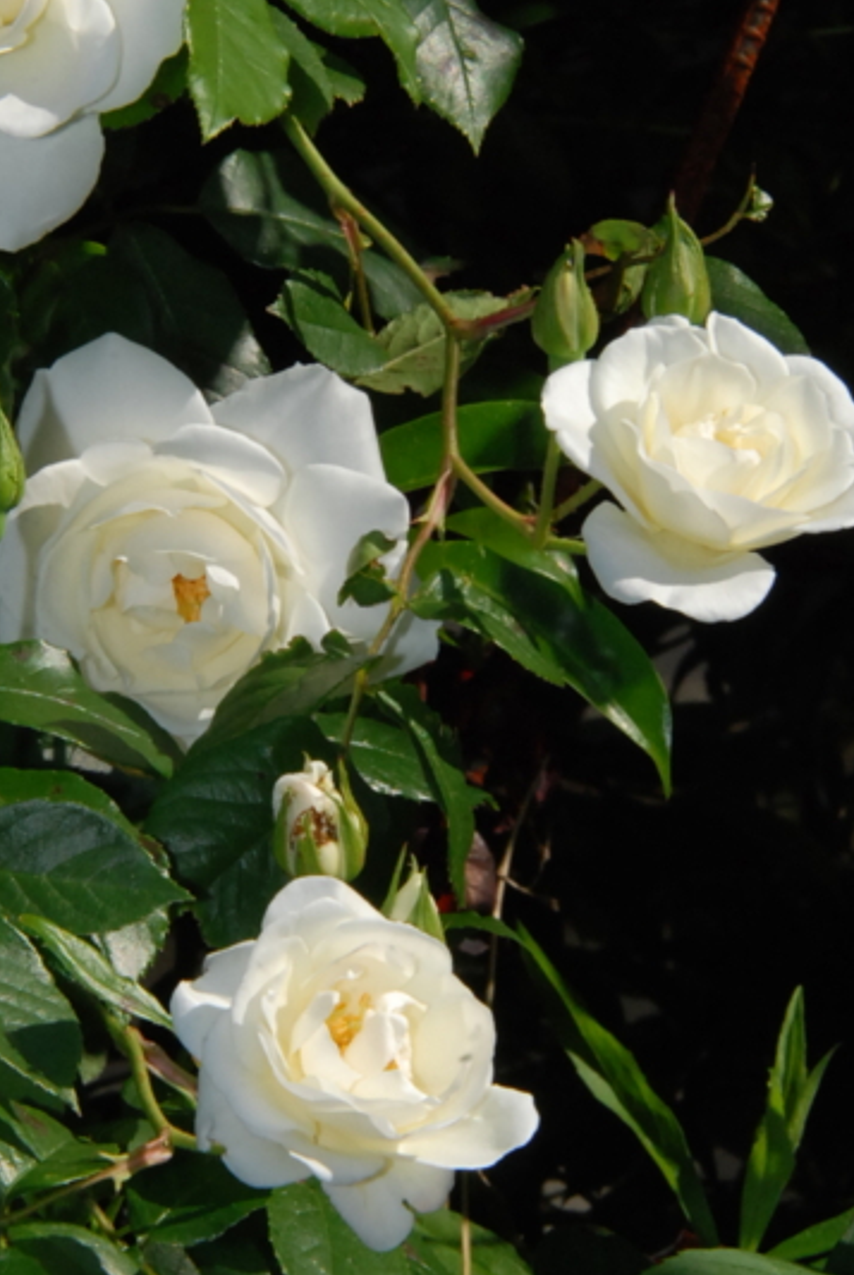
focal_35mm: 270
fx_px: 9576
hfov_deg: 5.1
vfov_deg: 7.6
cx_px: 239
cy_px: 560
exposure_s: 1/200
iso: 800
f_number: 32
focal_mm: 120
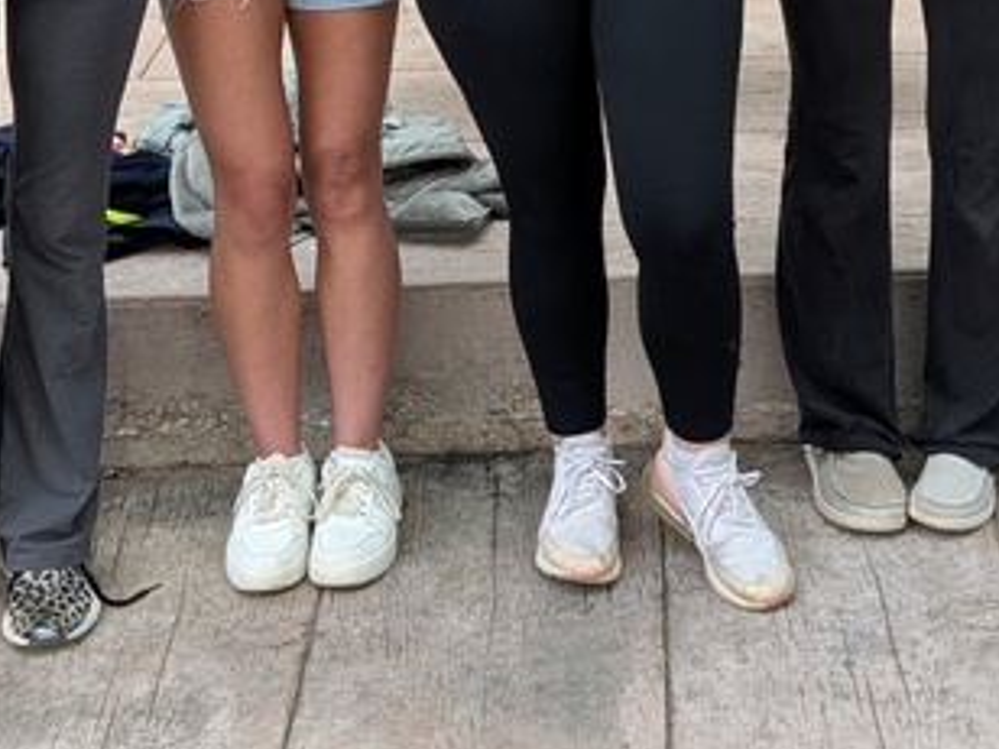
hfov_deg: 24.3
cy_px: -102
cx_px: 642
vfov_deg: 17.7
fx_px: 2309
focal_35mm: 80
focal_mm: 6.9
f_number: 1.68
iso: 23
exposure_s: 1/96.6
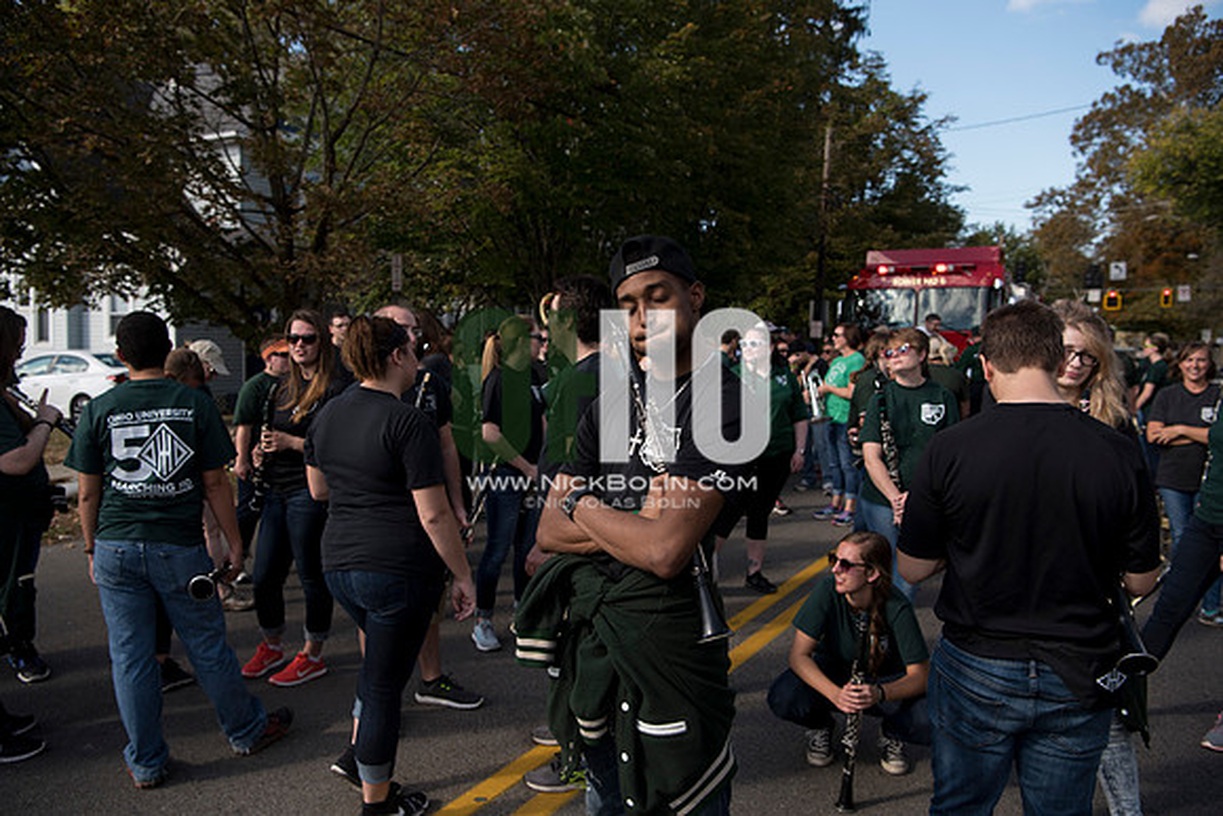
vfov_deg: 43.6
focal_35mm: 30
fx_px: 1019
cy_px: 408
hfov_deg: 61.9
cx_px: 612
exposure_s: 1/1000
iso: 250
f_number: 4.5
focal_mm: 30
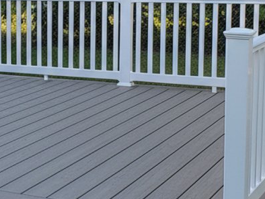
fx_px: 536
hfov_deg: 26.2
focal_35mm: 70
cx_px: -7
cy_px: 50
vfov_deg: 20.9
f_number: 1.8
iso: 1227
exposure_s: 1/539
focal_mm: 6.4
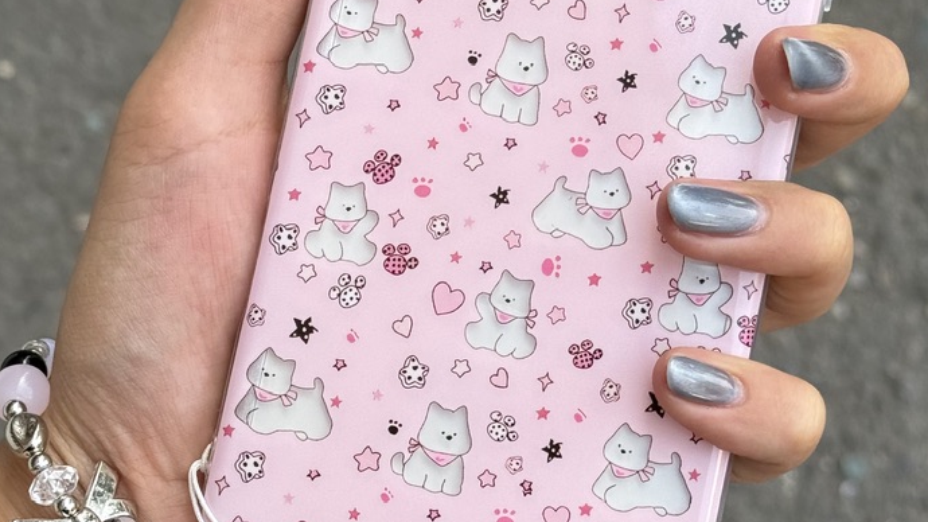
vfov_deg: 12.5
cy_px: 165
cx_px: 519
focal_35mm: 97
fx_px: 2387
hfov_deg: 22.0
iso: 64
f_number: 1.78
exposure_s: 1/855
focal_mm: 6.76
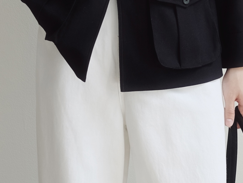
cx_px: 126
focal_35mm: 162
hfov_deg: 12.2
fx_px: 1138
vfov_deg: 9.2
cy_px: 123
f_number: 2.2
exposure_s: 1/110
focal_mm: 35
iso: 320
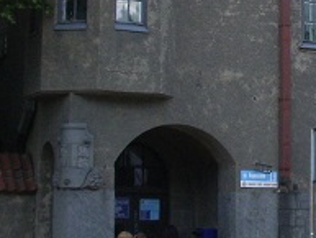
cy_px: -14
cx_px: 357
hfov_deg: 15.1
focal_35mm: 127
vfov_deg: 11.5
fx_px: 1160
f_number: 4.3
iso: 80
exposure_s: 1/160
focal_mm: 5.8
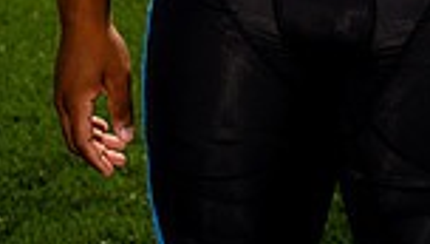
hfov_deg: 11.5
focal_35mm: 186
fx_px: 2124
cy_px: -326
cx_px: 283
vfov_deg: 6.3
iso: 100
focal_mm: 60
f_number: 7.1
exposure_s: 1/250
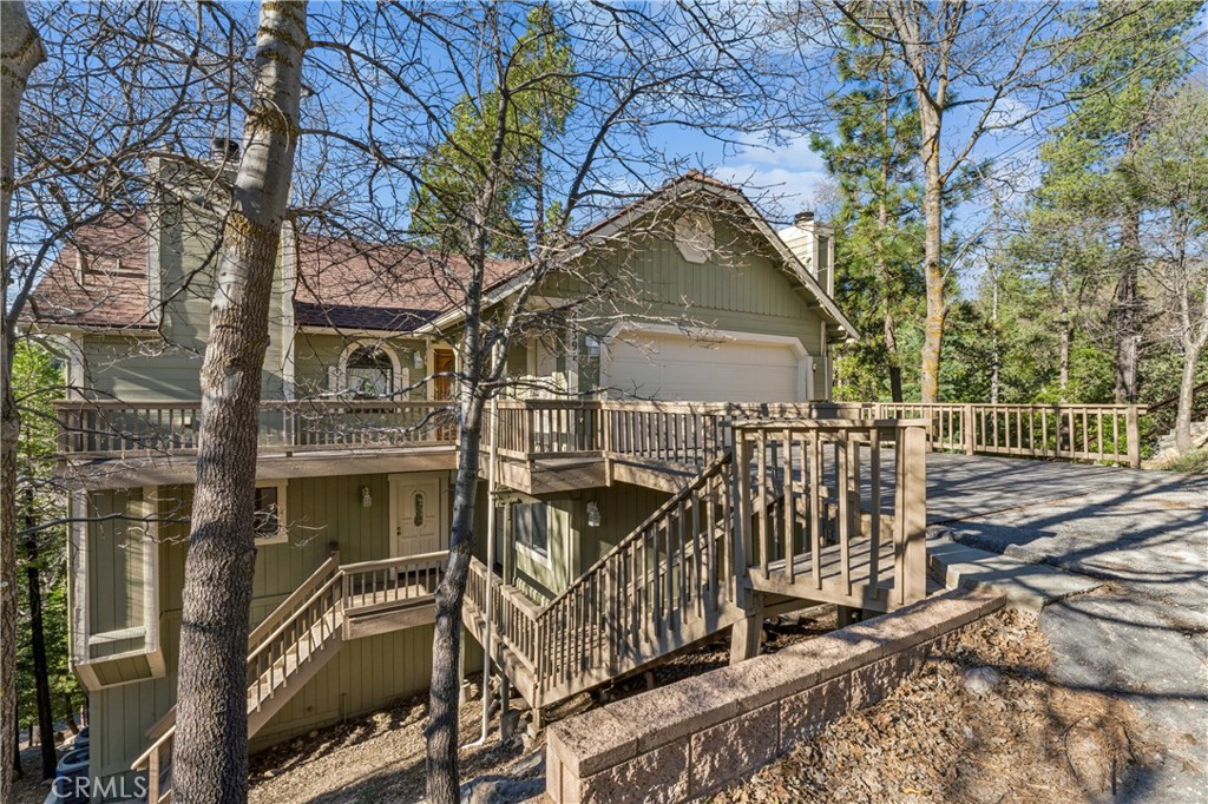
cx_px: 604
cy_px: 402
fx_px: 564
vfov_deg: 71.0
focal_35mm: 17
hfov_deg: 94.0
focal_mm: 16.8
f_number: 22
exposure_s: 1/13
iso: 100
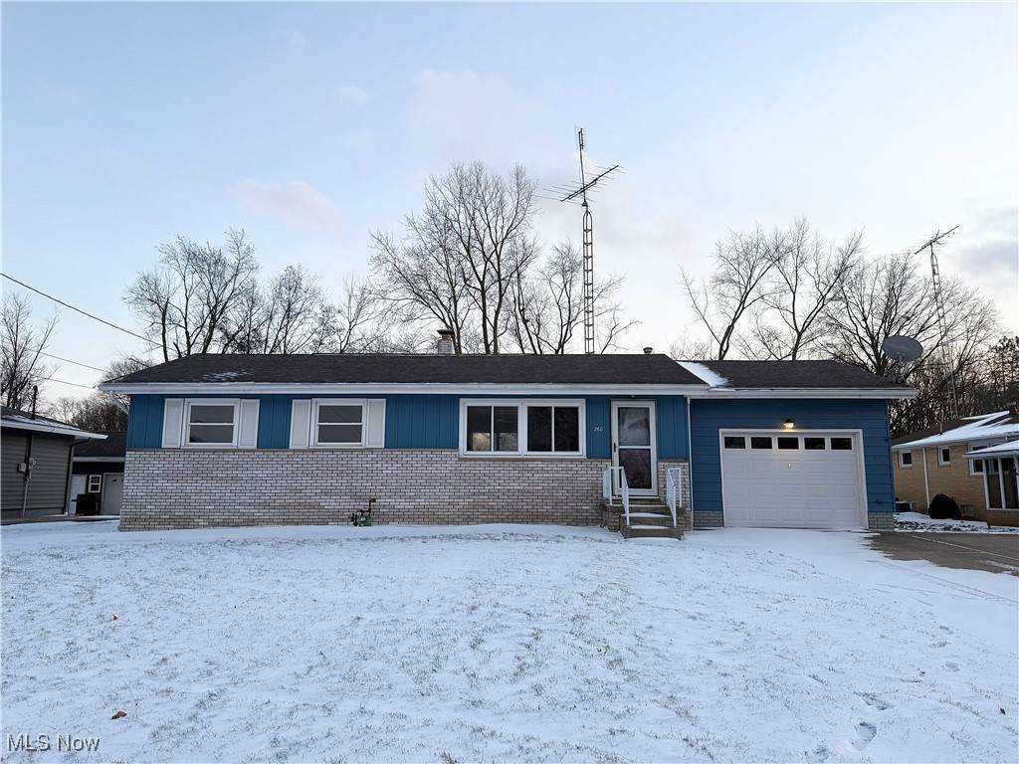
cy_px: 382
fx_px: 706
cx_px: 510
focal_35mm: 24
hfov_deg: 71.6
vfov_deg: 56.8
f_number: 1.78
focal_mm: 6.76
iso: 64
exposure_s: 1/200
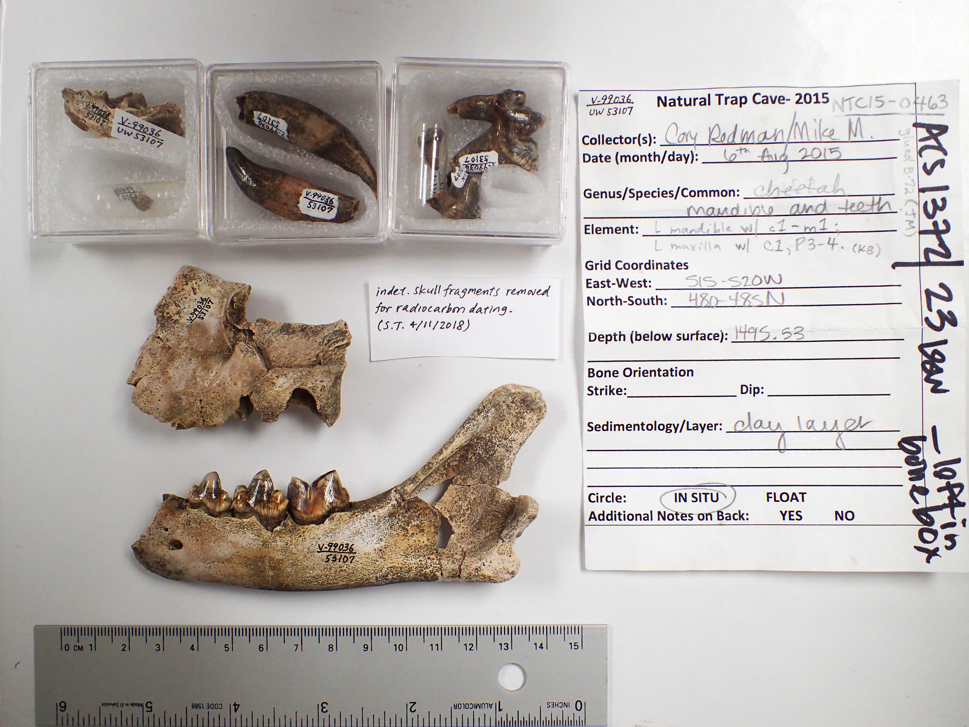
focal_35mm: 30
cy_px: 364
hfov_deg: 60.0
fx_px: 840
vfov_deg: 46.8
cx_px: 484
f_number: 2.3
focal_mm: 5.5
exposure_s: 1/125
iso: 125
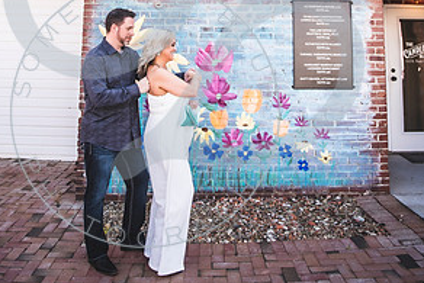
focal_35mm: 37
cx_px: 211
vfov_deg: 33.1
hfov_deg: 51.9
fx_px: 436
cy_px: 3
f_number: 2.8
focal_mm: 24
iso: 100
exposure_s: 1/400
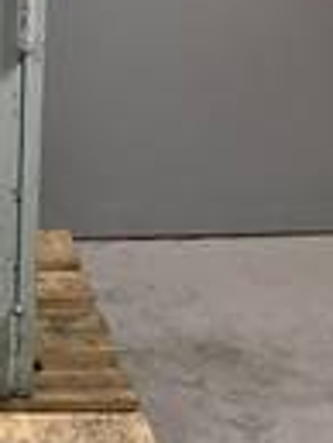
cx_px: -189
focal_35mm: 104
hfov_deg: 13.3
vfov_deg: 17.5
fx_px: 1332
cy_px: -155
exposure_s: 1/20
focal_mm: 3.99
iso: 32
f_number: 1.8
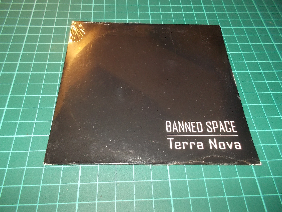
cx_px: 141
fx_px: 236
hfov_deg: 61.7
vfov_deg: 48.2
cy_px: 106
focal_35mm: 29
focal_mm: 4.1
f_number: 3.3
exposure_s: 1/30
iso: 200
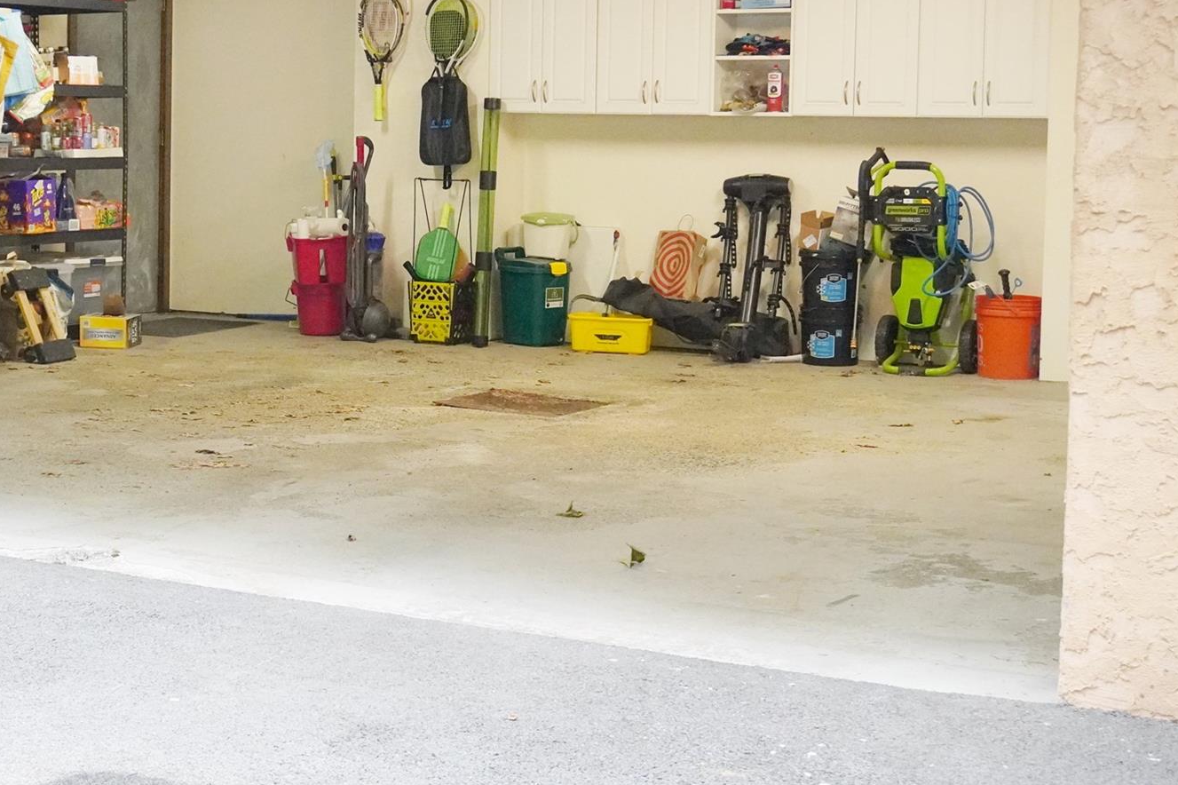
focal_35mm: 72
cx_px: 293
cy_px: 277
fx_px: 2348
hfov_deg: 27.8
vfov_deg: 18.9
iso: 5000
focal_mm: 31
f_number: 5
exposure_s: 1/160
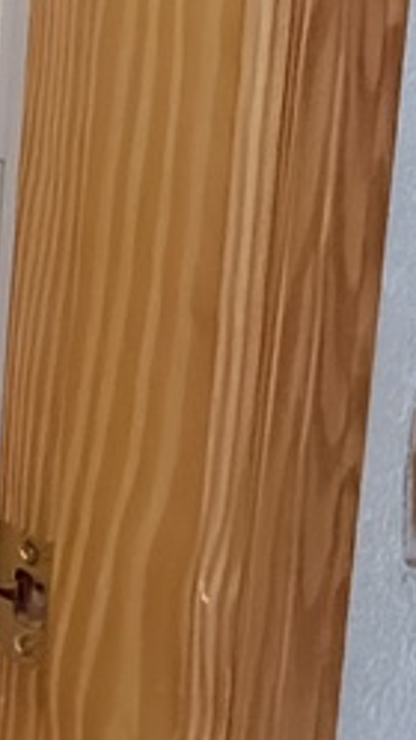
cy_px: -134
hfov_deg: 10.1
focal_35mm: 101
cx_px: -651
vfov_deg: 19.9
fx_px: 1981
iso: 958
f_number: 2.2
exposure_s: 1/33.3
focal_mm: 1.66
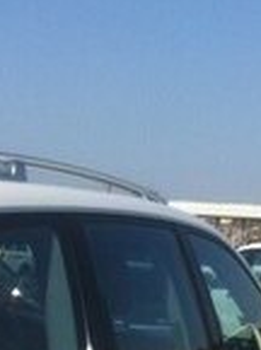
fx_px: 1212
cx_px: 234
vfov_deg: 15.2
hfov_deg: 12.2
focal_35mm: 120
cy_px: 531
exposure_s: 1/2011
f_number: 2.8
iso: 80
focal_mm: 3.85
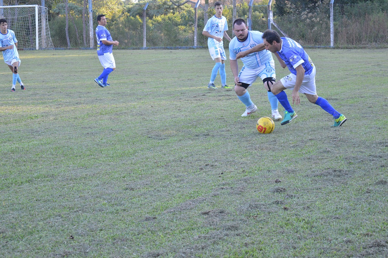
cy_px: 129
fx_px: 888
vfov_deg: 16.5
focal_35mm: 82
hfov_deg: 24.6
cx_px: 194
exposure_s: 1/320
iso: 800
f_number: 5.6
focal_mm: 55
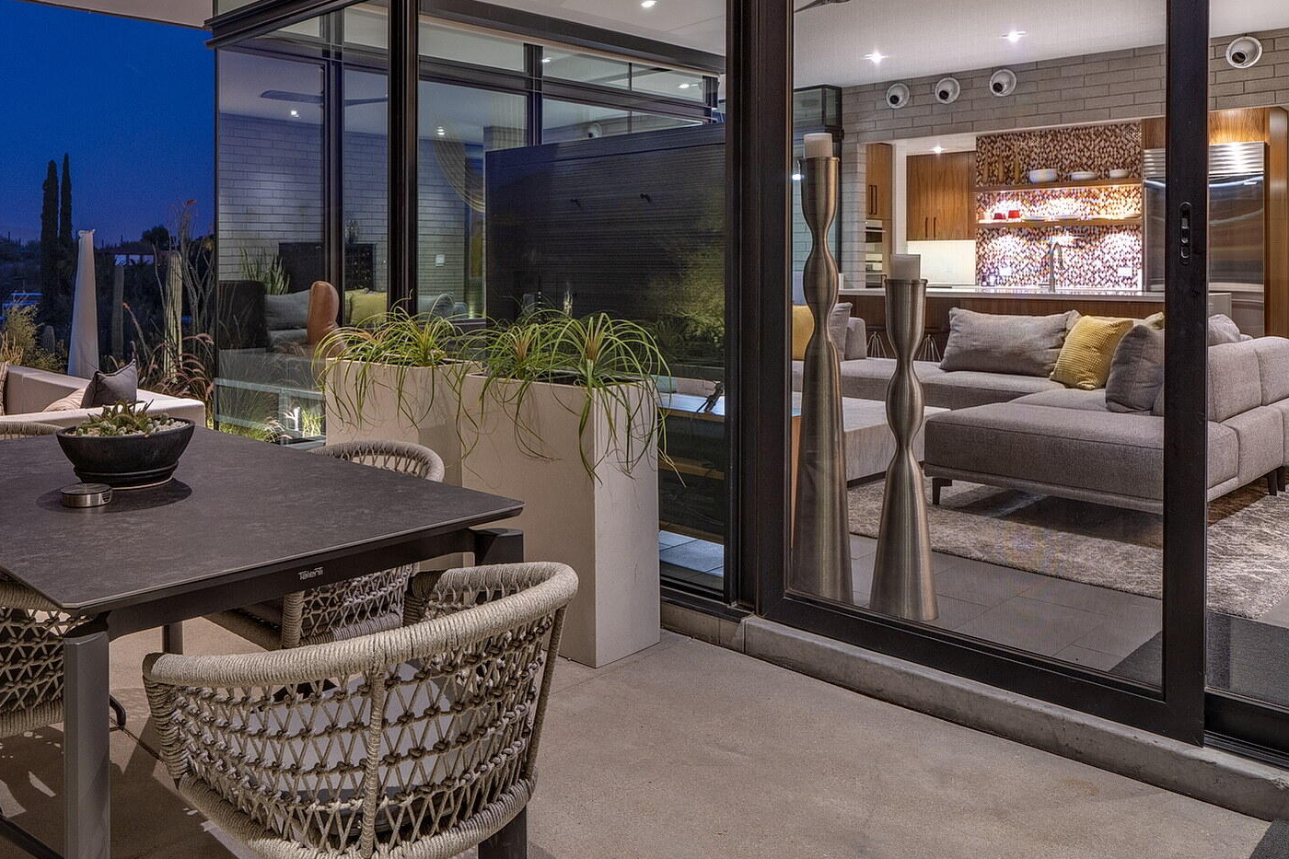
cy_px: 271
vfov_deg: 48.5
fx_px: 931
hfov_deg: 67.9
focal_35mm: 26
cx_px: 455
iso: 100
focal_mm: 13
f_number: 5.6
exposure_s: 4
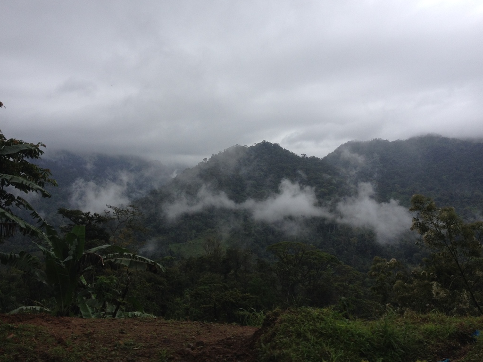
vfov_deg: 35.1
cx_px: 239
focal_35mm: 41
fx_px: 572
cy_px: 151
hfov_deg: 45.8
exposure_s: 1/1284
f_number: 2.4
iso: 50
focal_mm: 4.28
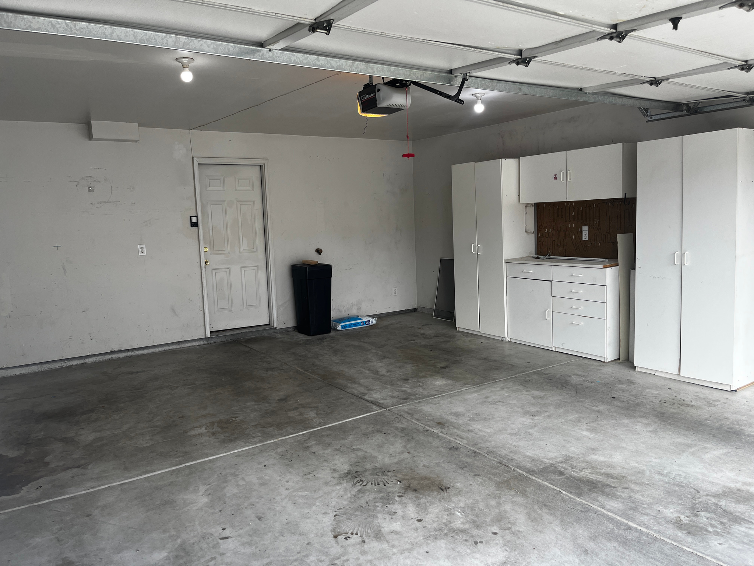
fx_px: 566
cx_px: 377
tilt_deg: -5.8
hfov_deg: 67.3
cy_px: 283
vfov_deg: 53.1
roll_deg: +2.4
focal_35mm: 26
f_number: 1.6
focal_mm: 5.1
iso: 40
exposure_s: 1/159
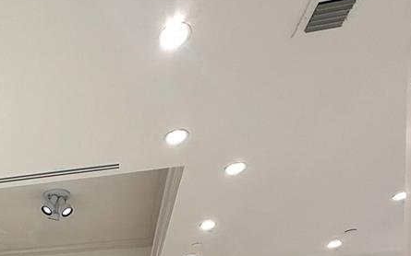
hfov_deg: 43.3
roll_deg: +0.5
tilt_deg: -1.1
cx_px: 13
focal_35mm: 40
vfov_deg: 23.0
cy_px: 421
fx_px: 448
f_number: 2.2
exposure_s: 1/60
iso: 200
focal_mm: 2.22
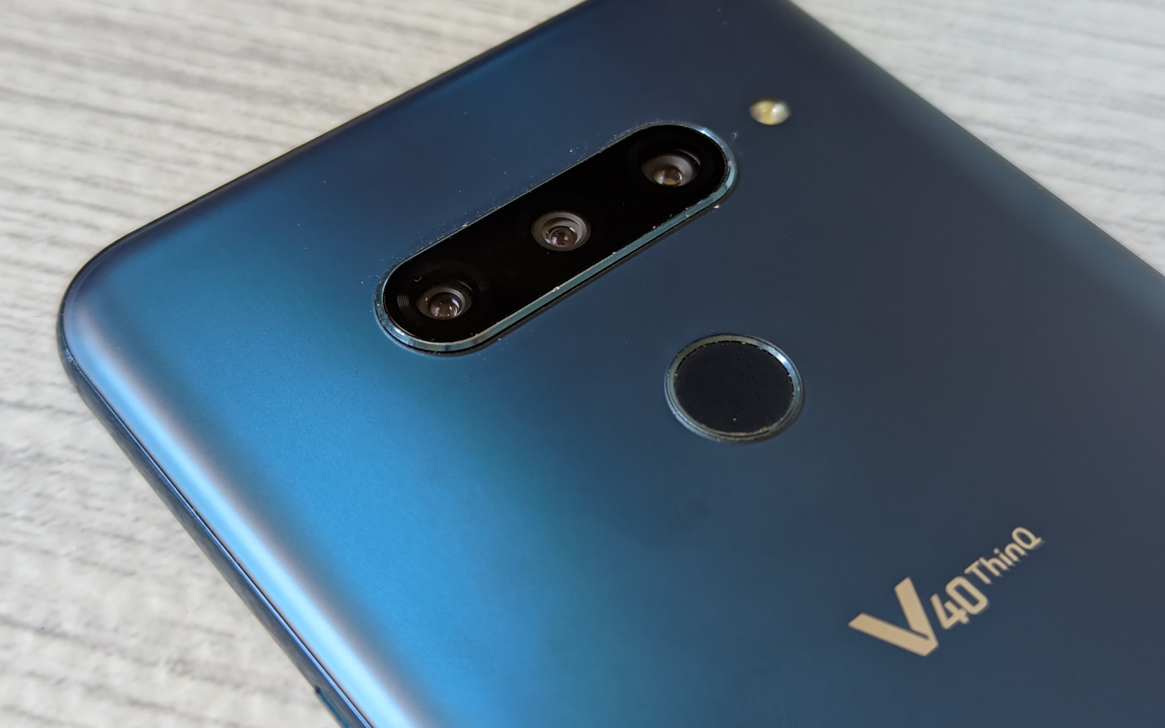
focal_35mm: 51
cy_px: 324
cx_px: 582
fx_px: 1619
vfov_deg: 25.3
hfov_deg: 39.6
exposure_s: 1/24
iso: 141
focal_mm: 6.81
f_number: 1.85
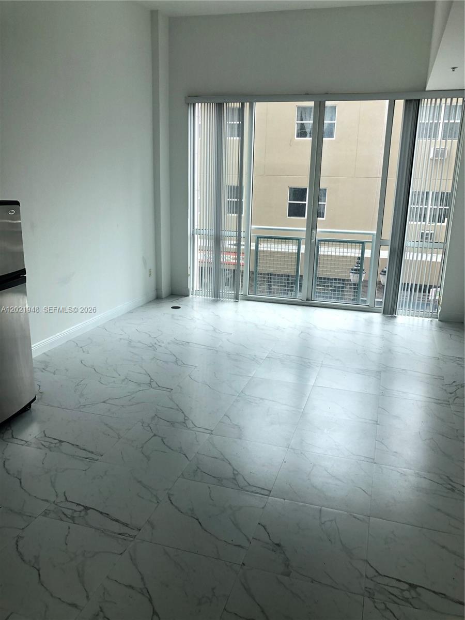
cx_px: 232
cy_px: 310
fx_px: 502
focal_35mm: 28
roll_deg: -2.5
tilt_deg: -13.5
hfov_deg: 49.7
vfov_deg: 63.4
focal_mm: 4
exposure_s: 1/120
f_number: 1.8
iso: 32
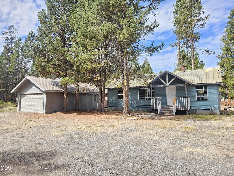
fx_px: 155
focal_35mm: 23
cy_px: 88
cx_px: 117
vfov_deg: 58.9
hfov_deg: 73.9
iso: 25
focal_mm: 5.4
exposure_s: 1/313
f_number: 1.8
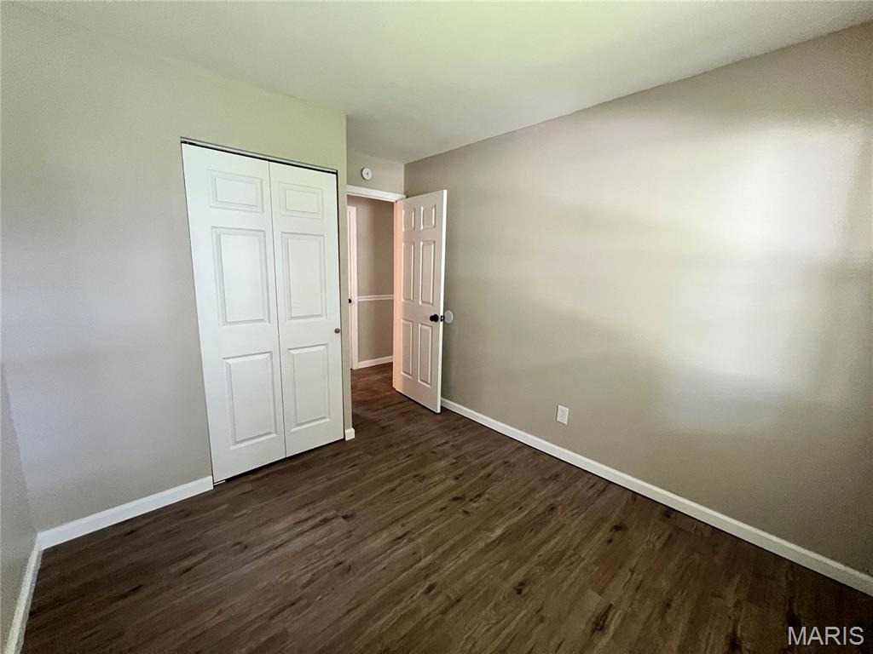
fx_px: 328
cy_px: 327
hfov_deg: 106.2
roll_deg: -1.4
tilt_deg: -10.6
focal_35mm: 13
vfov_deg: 89.9
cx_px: 436
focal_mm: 1.57
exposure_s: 1/60
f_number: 1.8
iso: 640
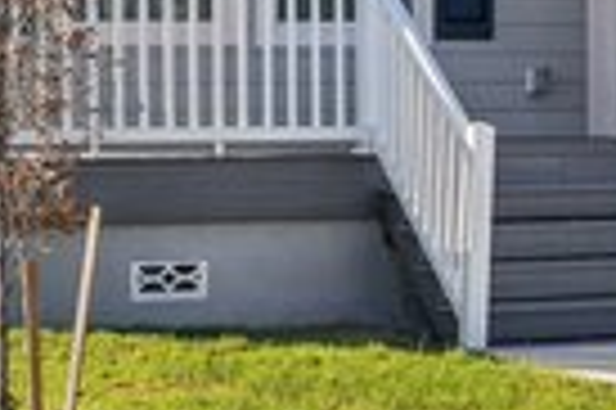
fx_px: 2717
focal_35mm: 159
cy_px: -219
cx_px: 463
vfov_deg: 8.4
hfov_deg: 12.9
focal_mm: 34
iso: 100
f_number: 8
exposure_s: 1/320
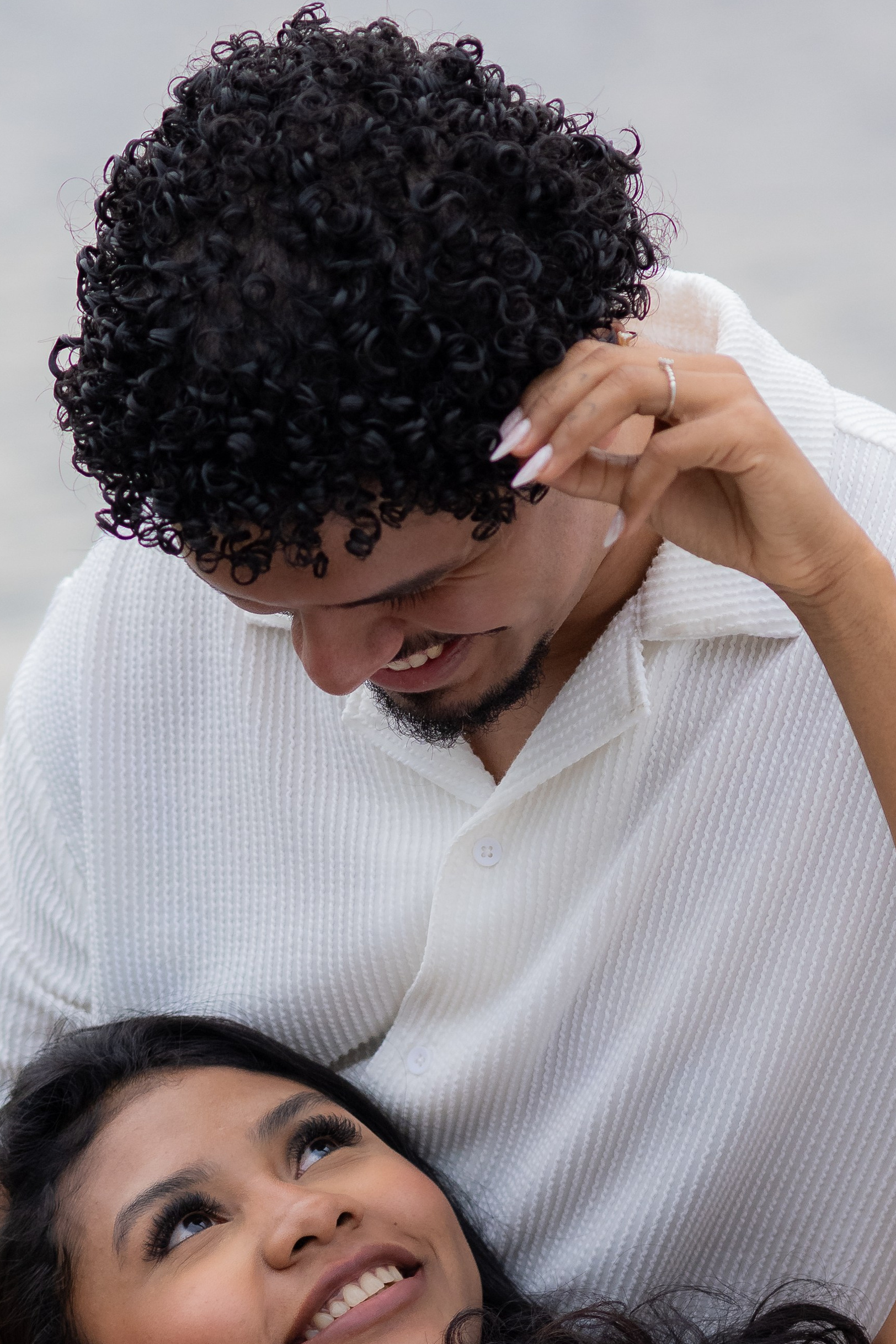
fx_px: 7503
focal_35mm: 201
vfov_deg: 10.2
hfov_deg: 6.8
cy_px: 904
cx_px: 311
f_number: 3.5
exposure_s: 1/640
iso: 800
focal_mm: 85
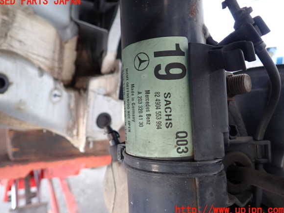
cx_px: 139
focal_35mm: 26
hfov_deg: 67.3
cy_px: 106
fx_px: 213
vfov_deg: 53.1
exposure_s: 1/30
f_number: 2
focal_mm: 4.5
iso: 200
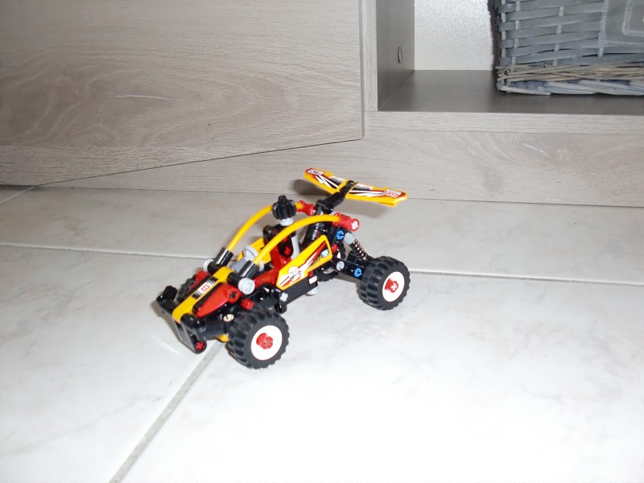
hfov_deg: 51.4
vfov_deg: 39.7
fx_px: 670
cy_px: 242
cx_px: 322
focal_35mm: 36
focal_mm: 6.3
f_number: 2.8
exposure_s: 1/30
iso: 400
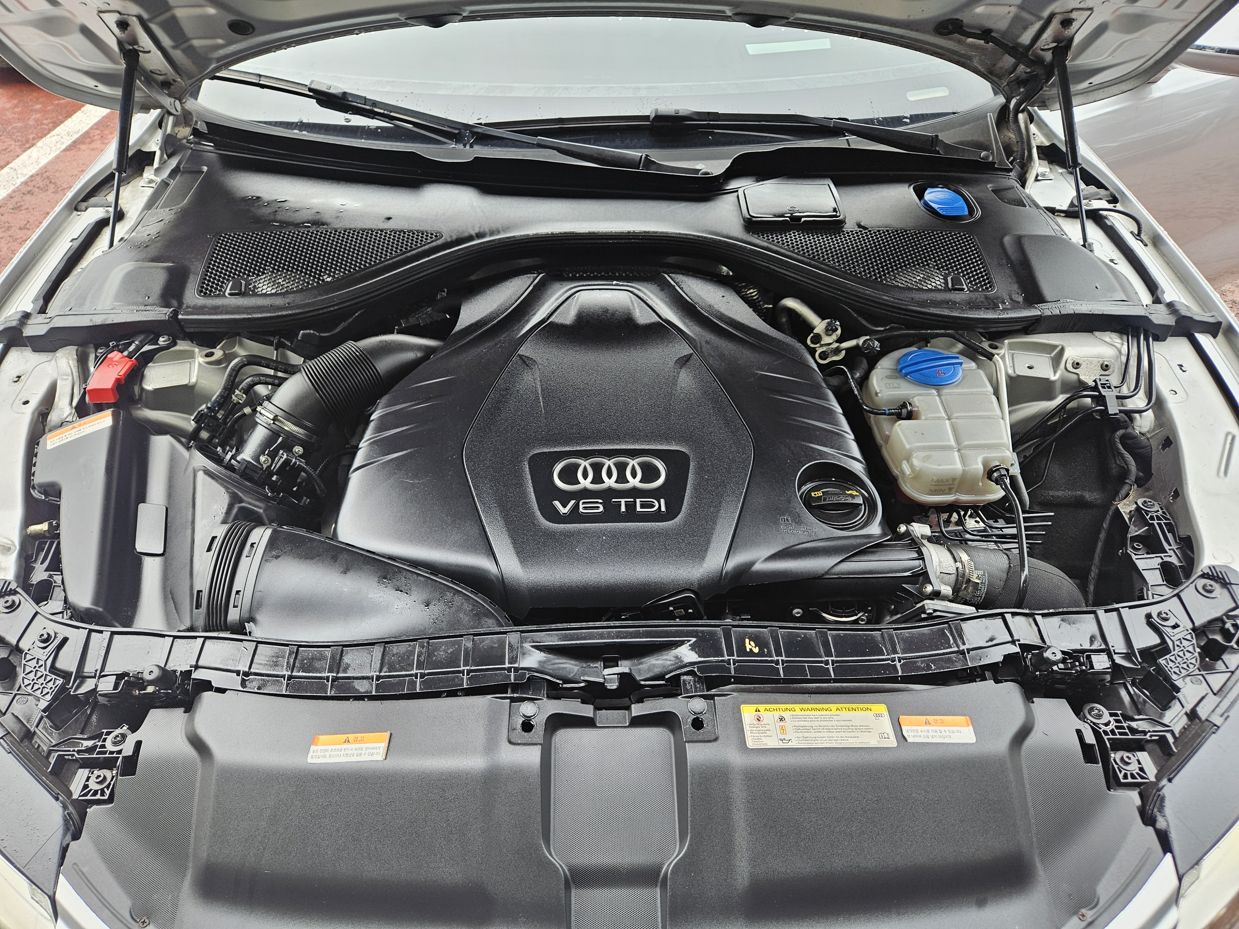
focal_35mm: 23
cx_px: 620
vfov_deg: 58.9
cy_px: 464
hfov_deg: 73.9
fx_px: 823
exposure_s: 1/120
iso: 50
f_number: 1.8
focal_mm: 5.4
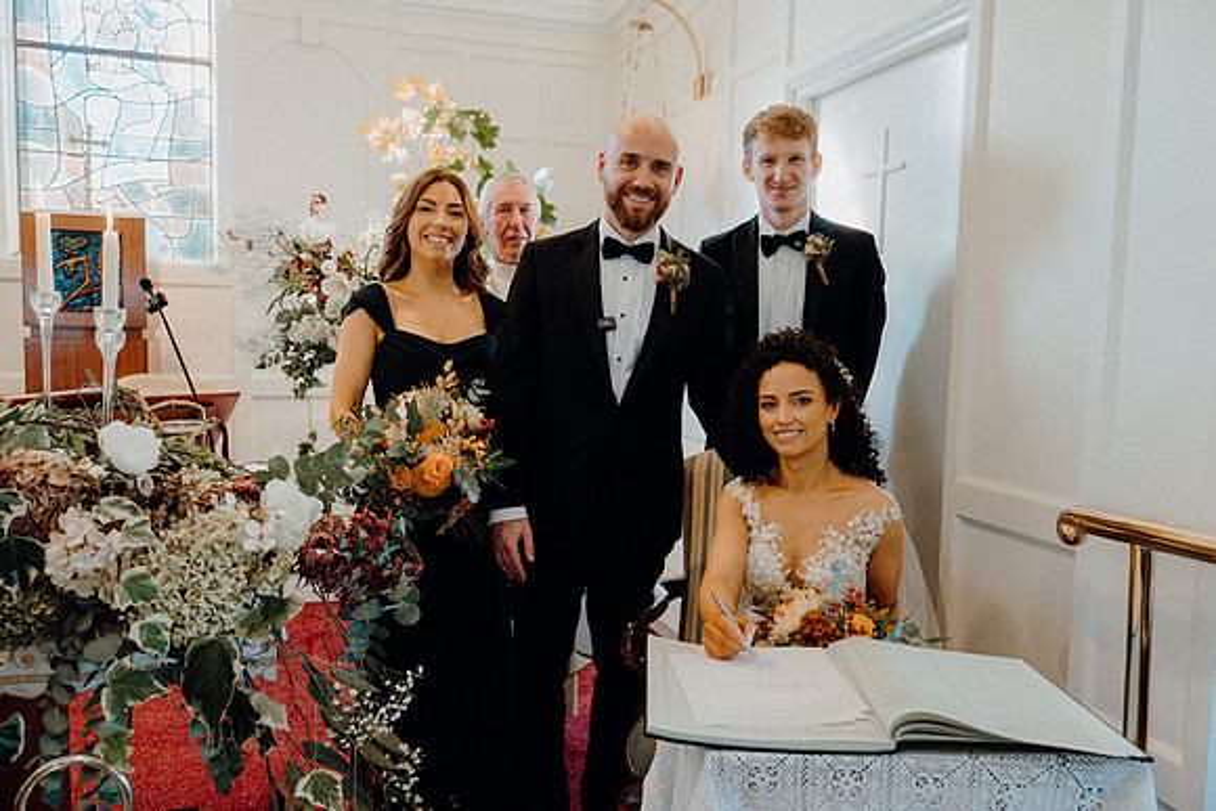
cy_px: 406
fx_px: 946
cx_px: 608
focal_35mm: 28
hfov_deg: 65.5
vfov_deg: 46.4
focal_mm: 28
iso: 1250
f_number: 3.5
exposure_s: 1/160
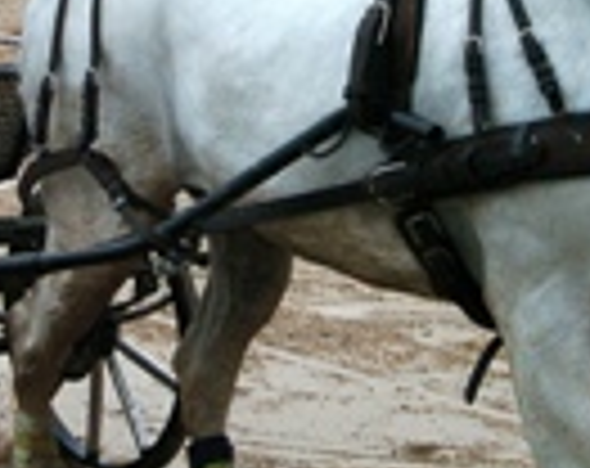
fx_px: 3395
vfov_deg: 7.9
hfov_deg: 9.9
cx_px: 263
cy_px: 63
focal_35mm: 195
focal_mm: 40
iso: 400
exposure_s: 1/1000
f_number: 5.6
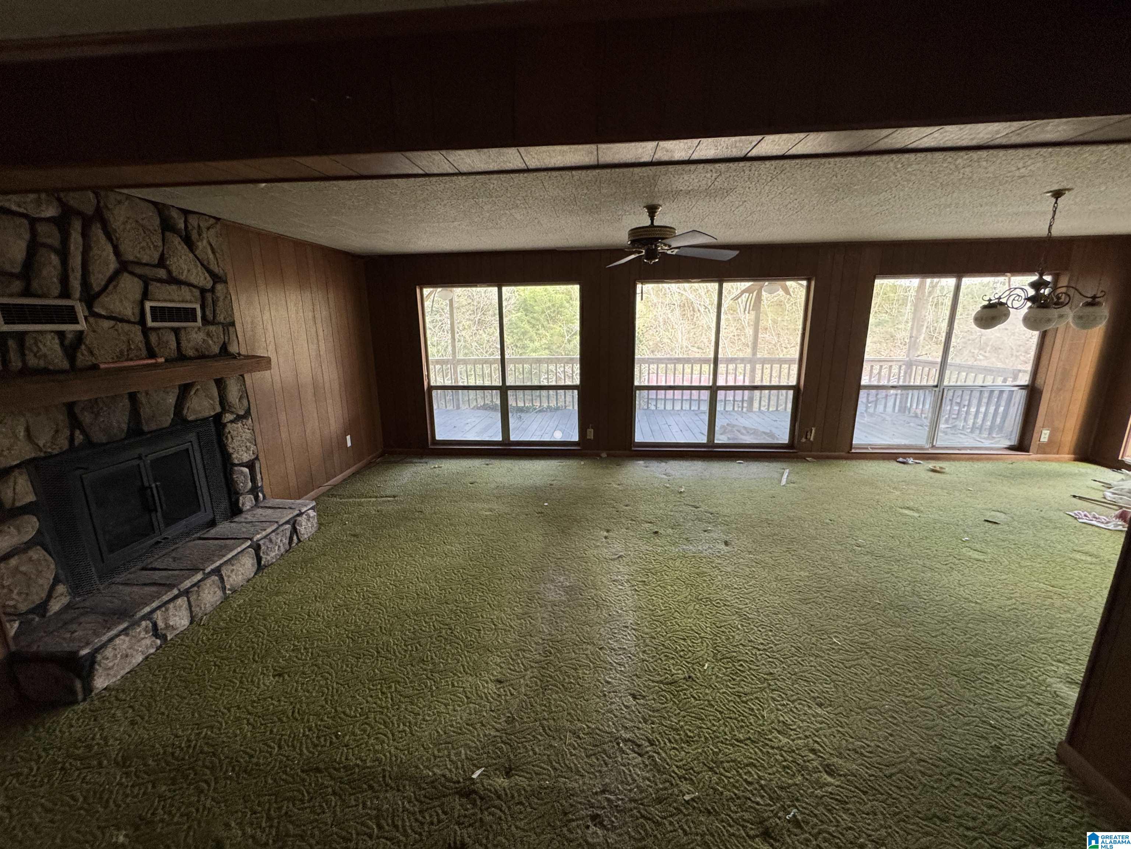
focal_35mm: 14
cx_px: 566
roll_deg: +0.3
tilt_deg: -13.8
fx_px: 457
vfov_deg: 85.7
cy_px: 424
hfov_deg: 102.1
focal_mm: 2.22
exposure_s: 1/92
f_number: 2.2
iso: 320
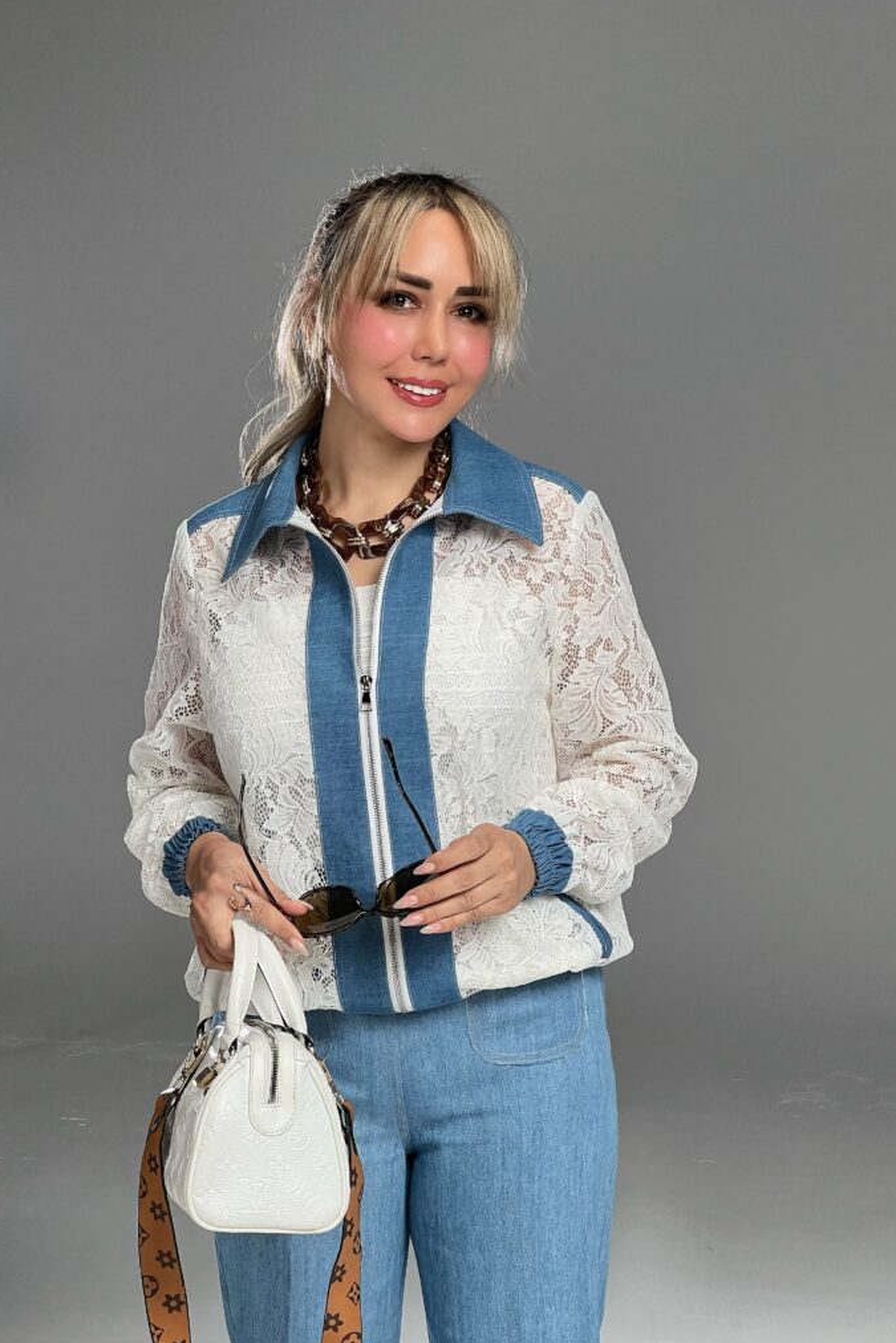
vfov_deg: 25.1
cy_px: 666
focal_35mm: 81
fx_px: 3023
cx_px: 419
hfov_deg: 16.9
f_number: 2.8
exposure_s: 1/99
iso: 64
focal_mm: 9
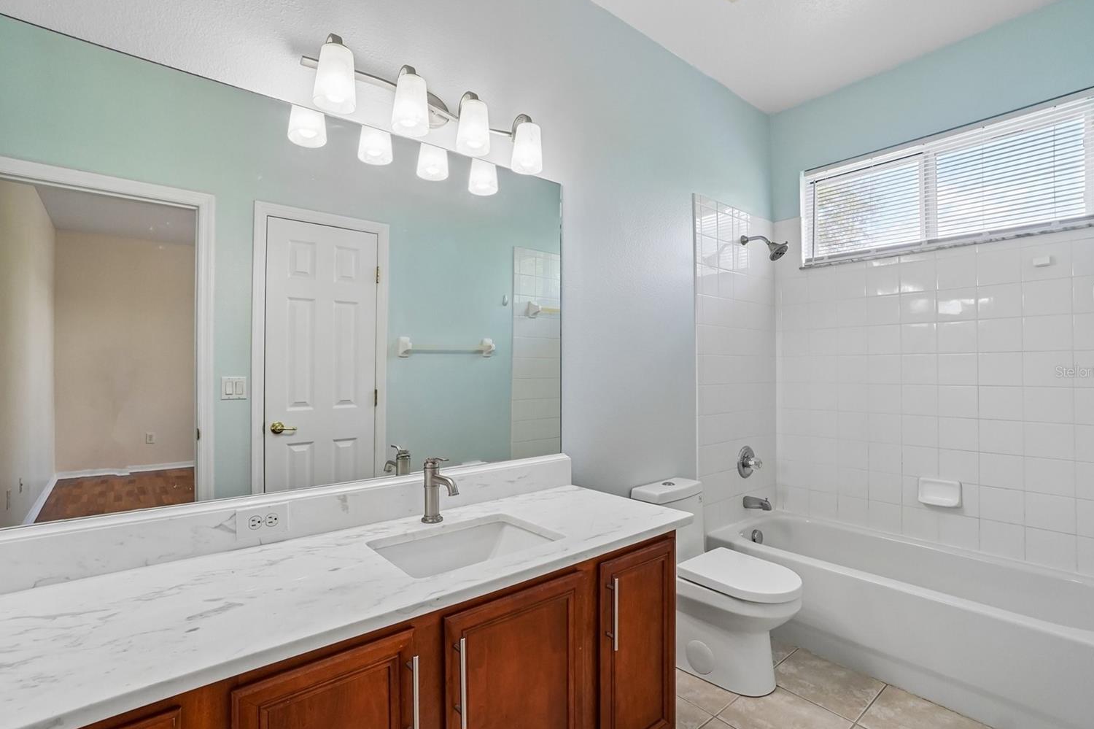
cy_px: 371
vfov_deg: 73.7
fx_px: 486
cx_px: 537
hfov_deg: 96.7
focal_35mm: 16
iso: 250
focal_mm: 10
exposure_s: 1/30
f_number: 8
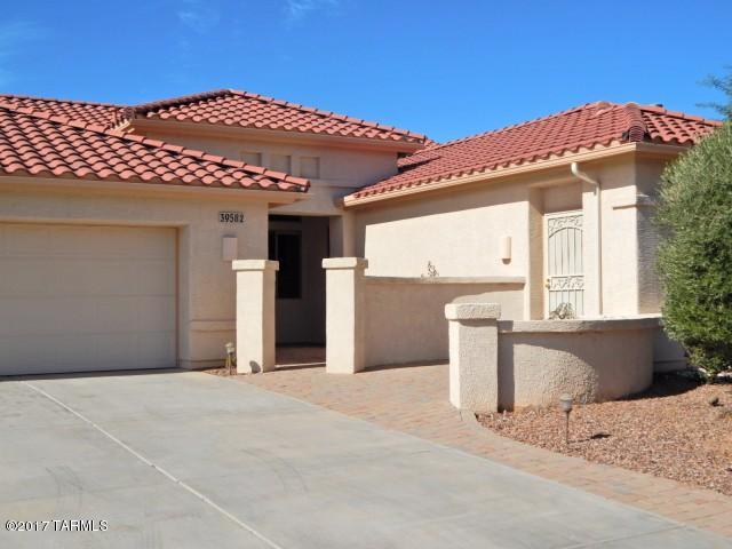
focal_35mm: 43
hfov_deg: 43.9
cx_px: 366
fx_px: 909
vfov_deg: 33.6
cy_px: 274
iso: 125
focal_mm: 7.7
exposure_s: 1/640
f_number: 7.1
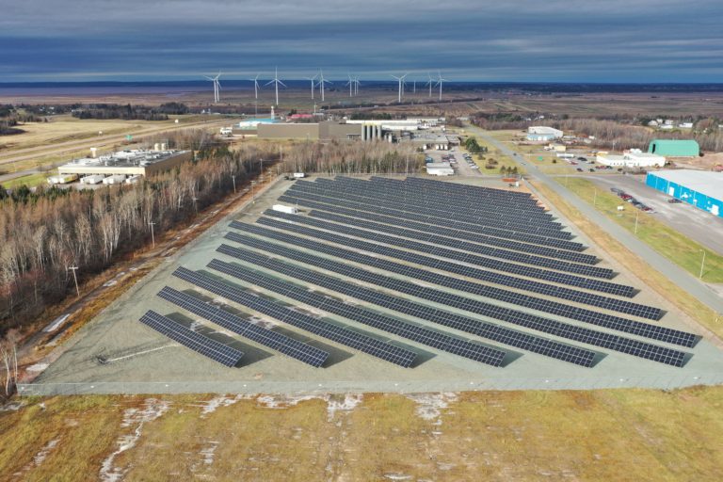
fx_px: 562
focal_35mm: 28
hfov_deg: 65.5
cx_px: 362
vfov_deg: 46.4
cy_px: 241
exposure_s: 1/320
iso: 100
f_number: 5
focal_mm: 10.26
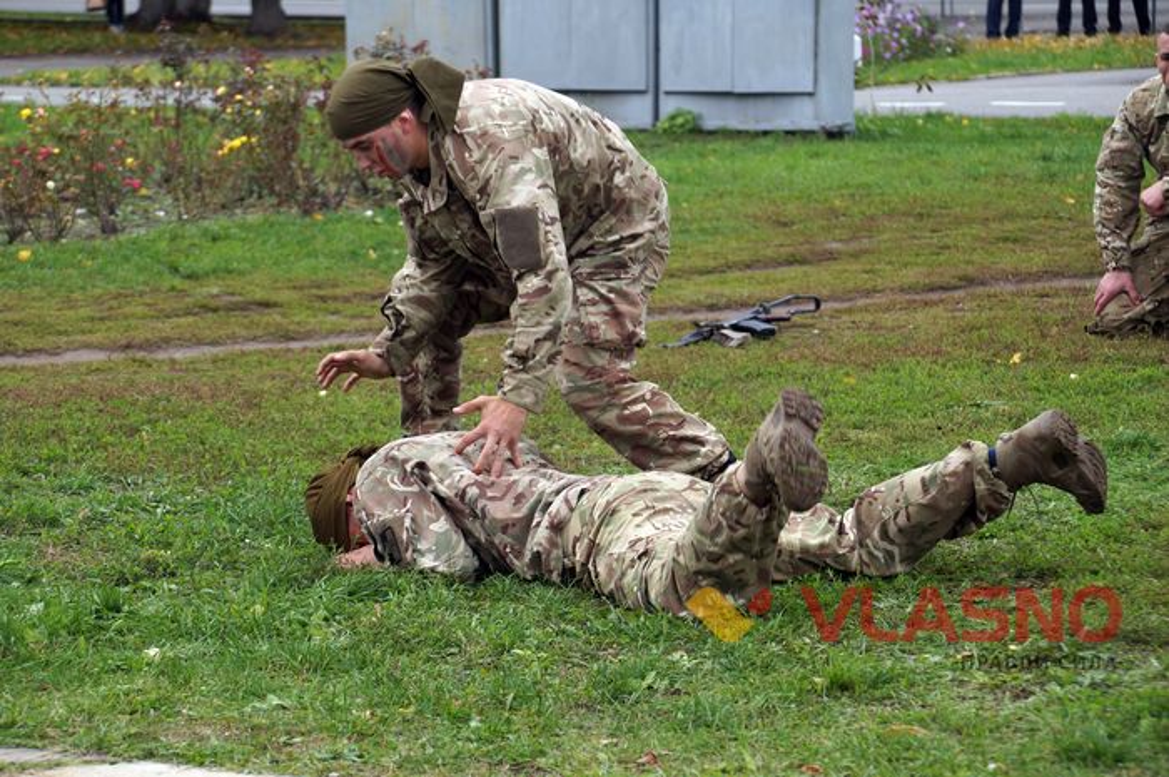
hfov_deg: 17.1
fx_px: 3892
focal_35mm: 120
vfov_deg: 11.4
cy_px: 388
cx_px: 584
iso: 125
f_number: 5.6
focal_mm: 80
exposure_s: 1/125
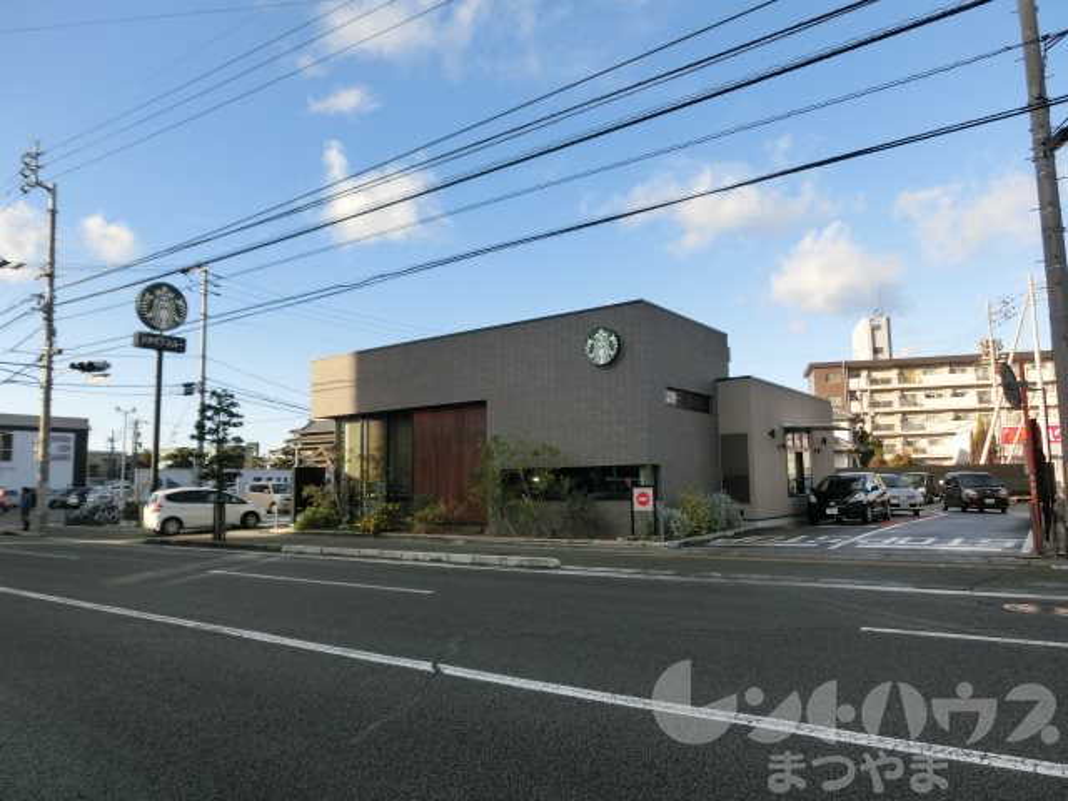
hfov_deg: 71.6
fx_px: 740
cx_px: 534
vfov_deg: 56.8
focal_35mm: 24
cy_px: 400
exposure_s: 1/640
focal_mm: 4.24
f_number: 3
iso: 80
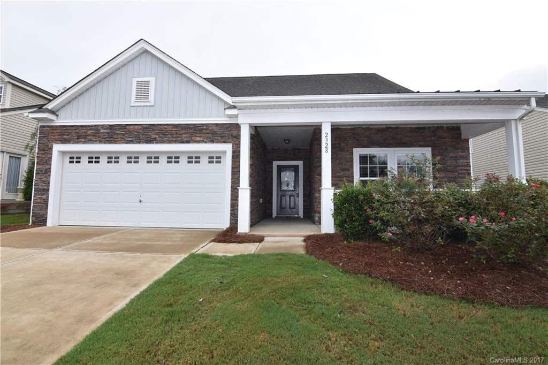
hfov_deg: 95.0
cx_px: 274
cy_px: 182
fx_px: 251
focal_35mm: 16
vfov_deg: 72.0
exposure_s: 1/250
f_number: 8
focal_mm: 11
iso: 220
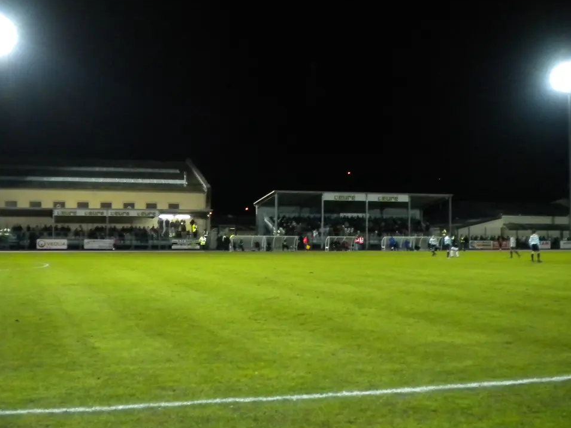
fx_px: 775
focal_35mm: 47
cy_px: 221
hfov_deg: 40.4
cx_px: 249
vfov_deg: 30.9
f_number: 3.1
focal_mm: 6.3
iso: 400
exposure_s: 1/30
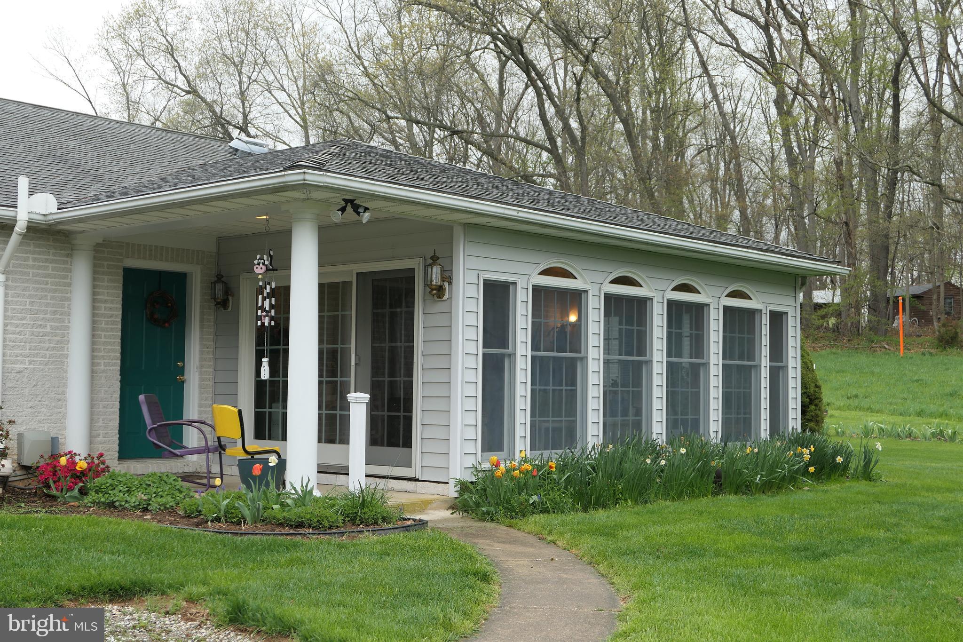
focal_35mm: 49
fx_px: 1311
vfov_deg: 27.5
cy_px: 321
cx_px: 482
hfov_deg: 40.3
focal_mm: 17.7
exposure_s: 1/125
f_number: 2.8
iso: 125
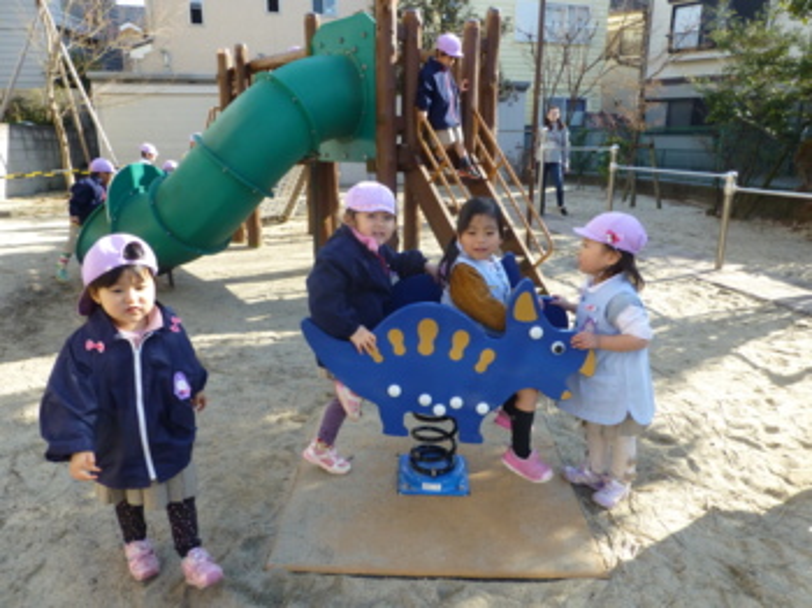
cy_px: 304
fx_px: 563
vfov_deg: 56.8
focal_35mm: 24
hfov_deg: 71.6
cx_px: 406
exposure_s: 1/250
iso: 125
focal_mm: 4.3
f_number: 4
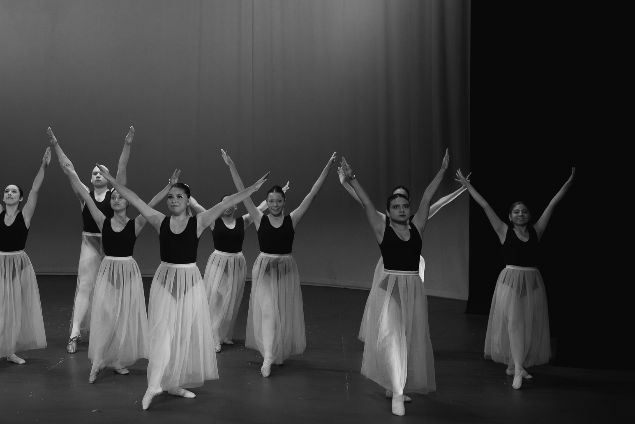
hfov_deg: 36.0
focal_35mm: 53
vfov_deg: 25.5
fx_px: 935
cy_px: 211
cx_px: 105
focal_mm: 28
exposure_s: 1/100
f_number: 4.5
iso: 1600
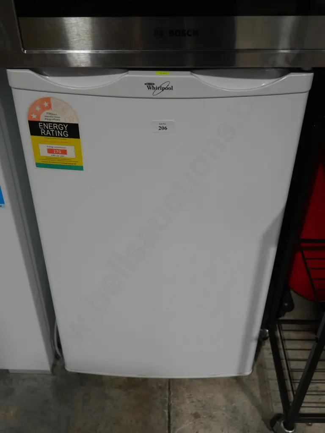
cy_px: 216
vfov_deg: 49.0
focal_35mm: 38
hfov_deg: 37.7
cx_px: 162
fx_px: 476
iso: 200
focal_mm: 19
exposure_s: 1/80
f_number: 4.1
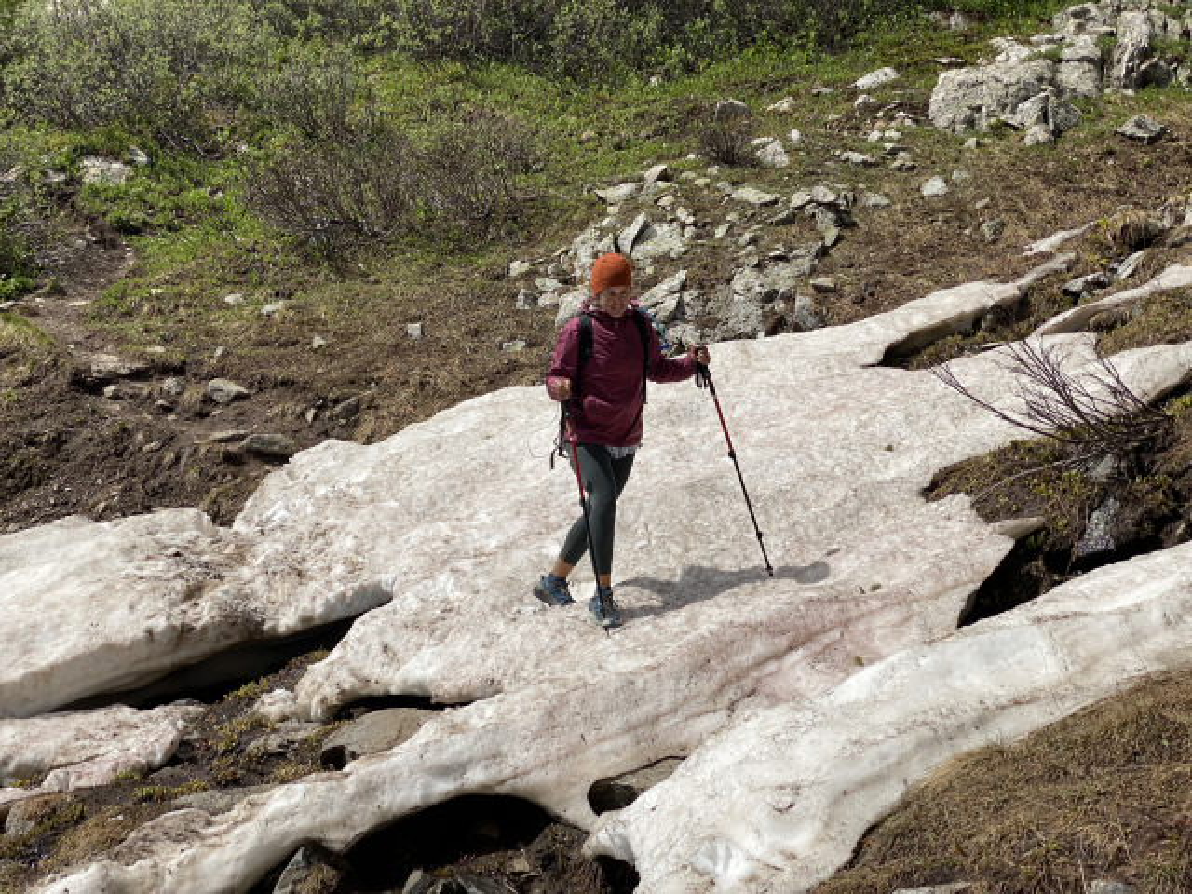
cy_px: 447
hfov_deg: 36.8
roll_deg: -1.4
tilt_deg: +3.3
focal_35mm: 52
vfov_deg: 28.0
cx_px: 596
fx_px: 1791
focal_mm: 6
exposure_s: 1/2994
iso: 20
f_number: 2
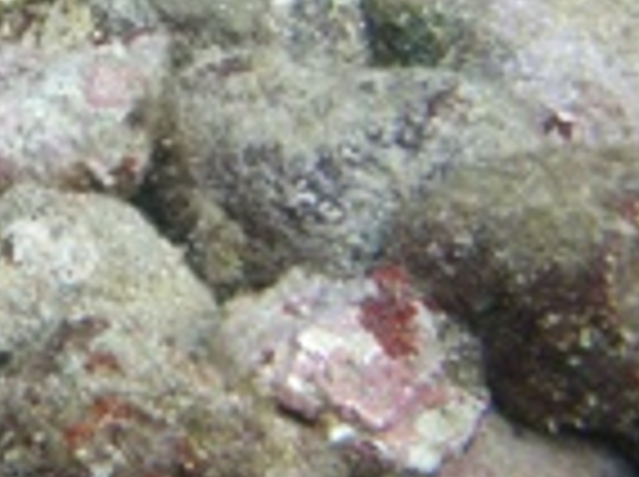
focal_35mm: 98
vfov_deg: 14.9
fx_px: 1806
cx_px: -38
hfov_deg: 19.3
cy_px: 68
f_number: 3.5
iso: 200
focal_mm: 6.7
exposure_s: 1/250
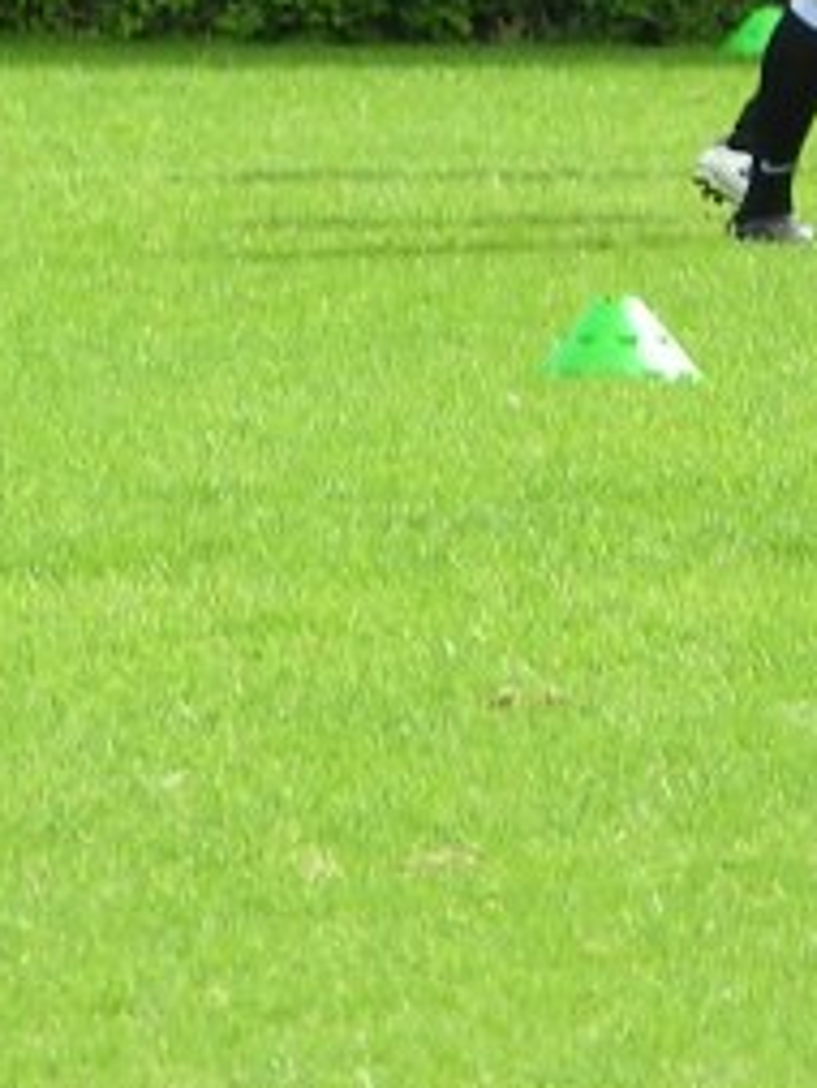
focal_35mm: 938
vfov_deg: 2.1
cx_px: 851
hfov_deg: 1.6
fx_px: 29493
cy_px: 0
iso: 50
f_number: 3.5
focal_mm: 45.4
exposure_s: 1/400
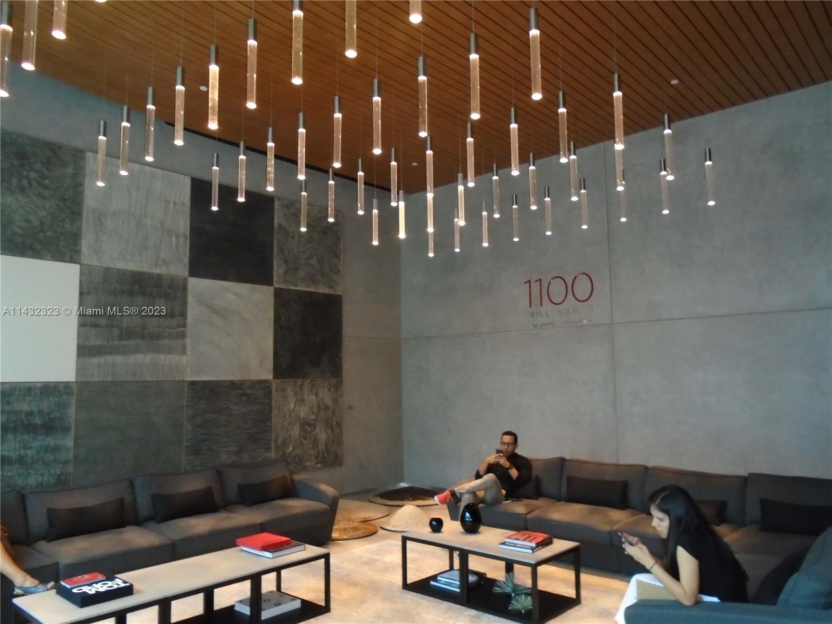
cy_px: 312
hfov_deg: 67.3
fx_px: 625
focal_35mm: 26
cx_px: 416
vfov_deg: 53.1
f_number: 3.2
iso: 400
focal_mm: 4.6
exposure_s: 1/30
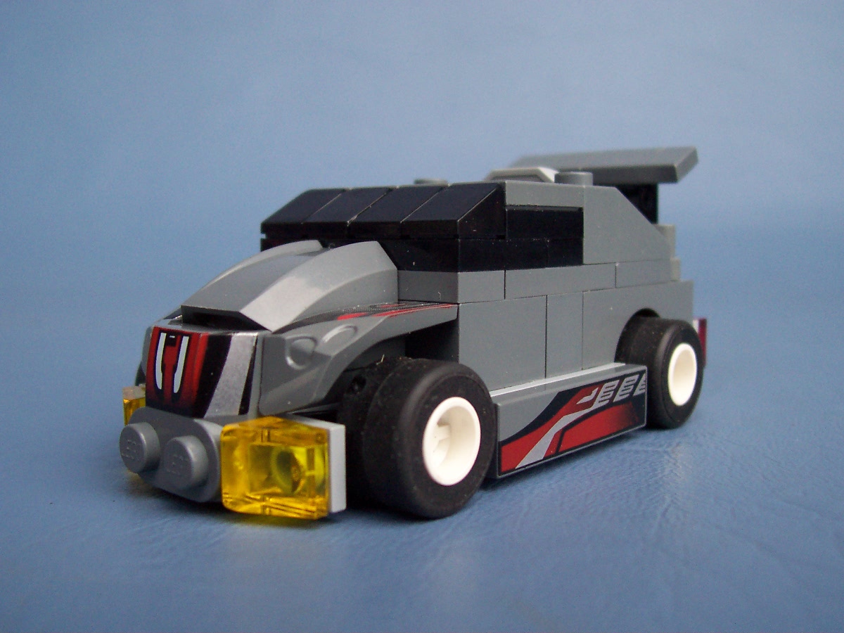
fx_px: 902
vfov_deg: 38.7
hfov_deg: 50.1
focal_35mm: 37
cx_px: 422
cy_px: 316
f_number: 2.8
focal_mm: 5.6
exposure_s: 1/30
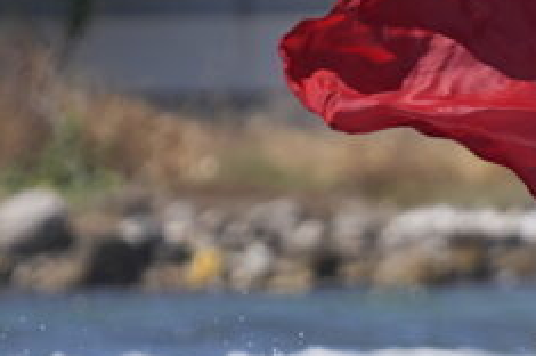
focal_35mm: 1636
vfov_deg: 0.8
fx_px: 24324
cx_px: 944
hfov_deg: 1.3
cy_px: 227
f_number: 2.8
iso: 125
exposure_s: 1/3200
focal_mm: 200
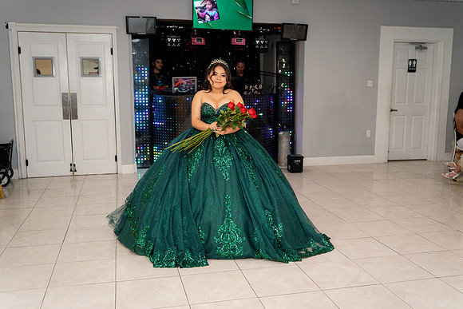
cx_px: 232
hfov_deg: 54.2
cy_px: 154
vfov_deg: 37.7
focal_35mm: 35
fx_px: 452
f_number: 2.8
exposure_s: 1/250
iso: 800
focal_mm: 35
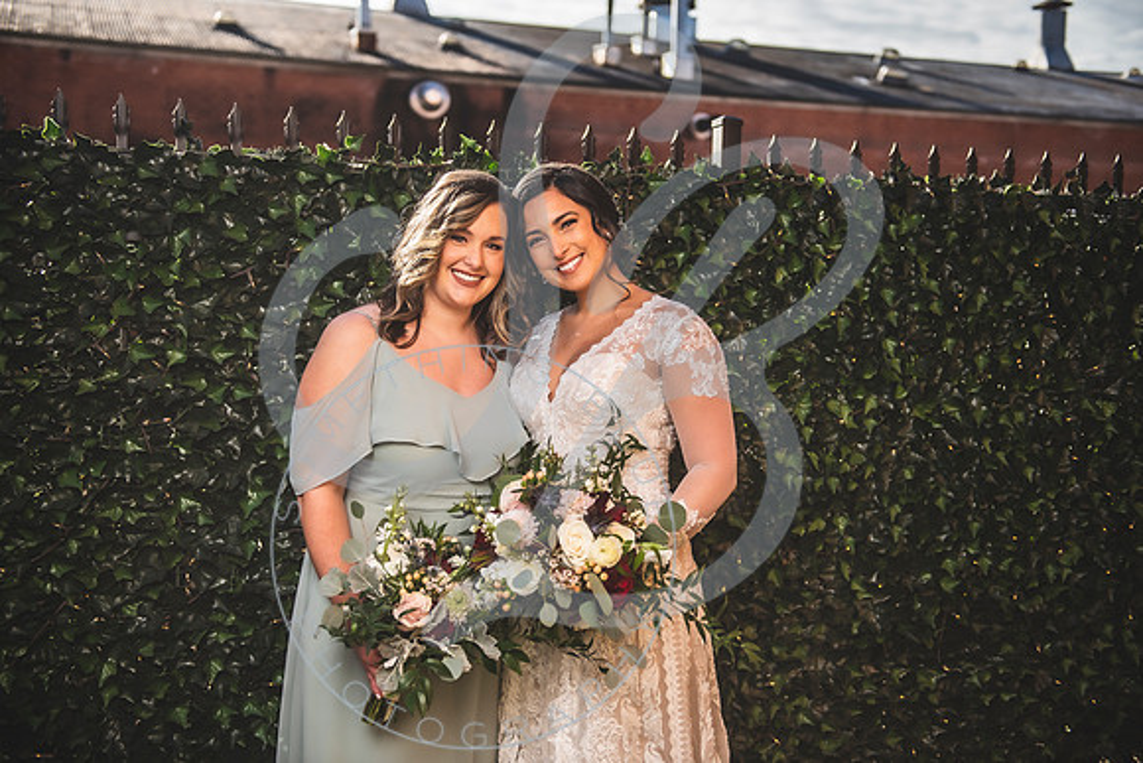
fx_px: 1397
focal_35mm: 44
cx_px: 572
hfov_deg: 44.5
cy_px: 382
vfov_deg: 30.5
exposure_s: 1/1000
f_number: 2.8
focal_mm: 44
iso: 100
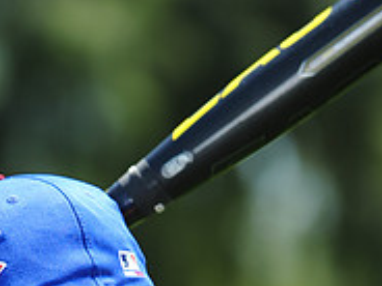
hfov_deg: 3.3
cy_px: 431
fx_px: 6698
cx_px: 33
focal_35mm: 607
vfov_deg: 2.4
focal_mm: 200
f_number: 4.5
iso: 200
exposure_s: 1/800
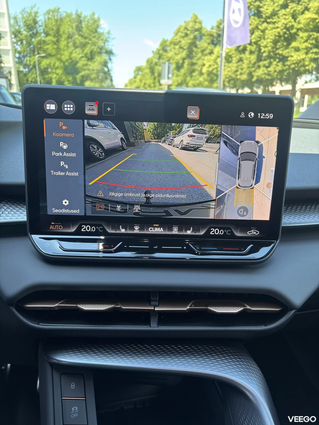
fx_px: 319
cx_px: 160
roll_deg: -1.3
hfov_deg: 53.1
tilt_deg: -18.0
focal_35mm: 26
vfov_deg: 67.3
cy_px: 212
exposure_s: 1/121
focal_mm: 5.96
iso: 50
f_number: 1.6
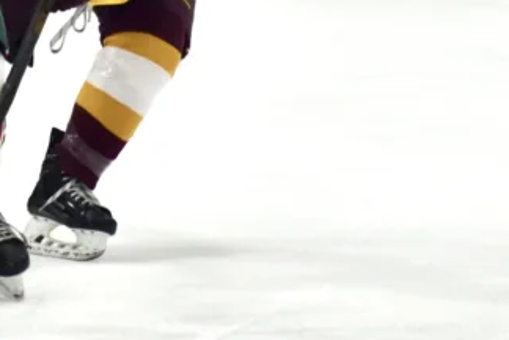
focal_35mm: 555
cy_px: 6
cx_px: -22
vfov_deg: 2.5
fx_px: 7846
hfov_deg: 3.7
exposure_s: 1/500
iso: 800
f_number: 5
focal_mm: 160
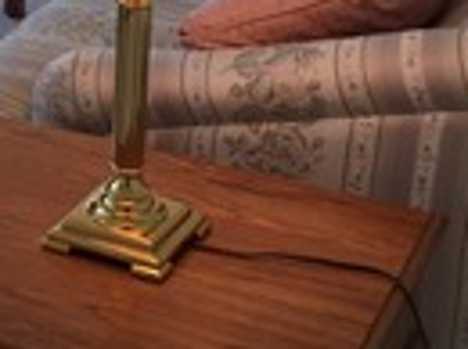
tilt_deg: -18.2
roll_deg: +0.0
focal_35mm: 143
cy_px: -201
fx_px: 1930
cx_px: -230
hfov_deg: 13.1
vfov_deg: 10.0
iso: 40
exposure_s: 1/120
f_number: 2.2
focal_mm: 4.15
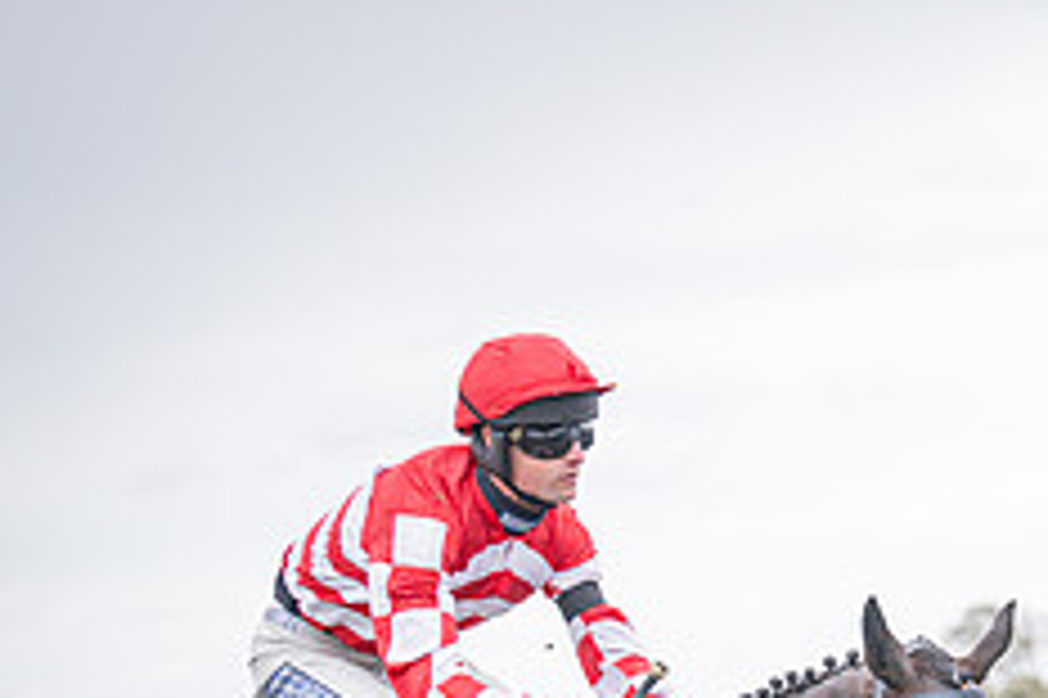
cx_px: 1303
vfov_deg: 7.5
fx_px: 5294
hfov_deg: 11.1
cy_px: 853
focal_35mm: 182
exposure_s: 1/1600
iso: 800
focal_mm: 70
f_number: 2.8
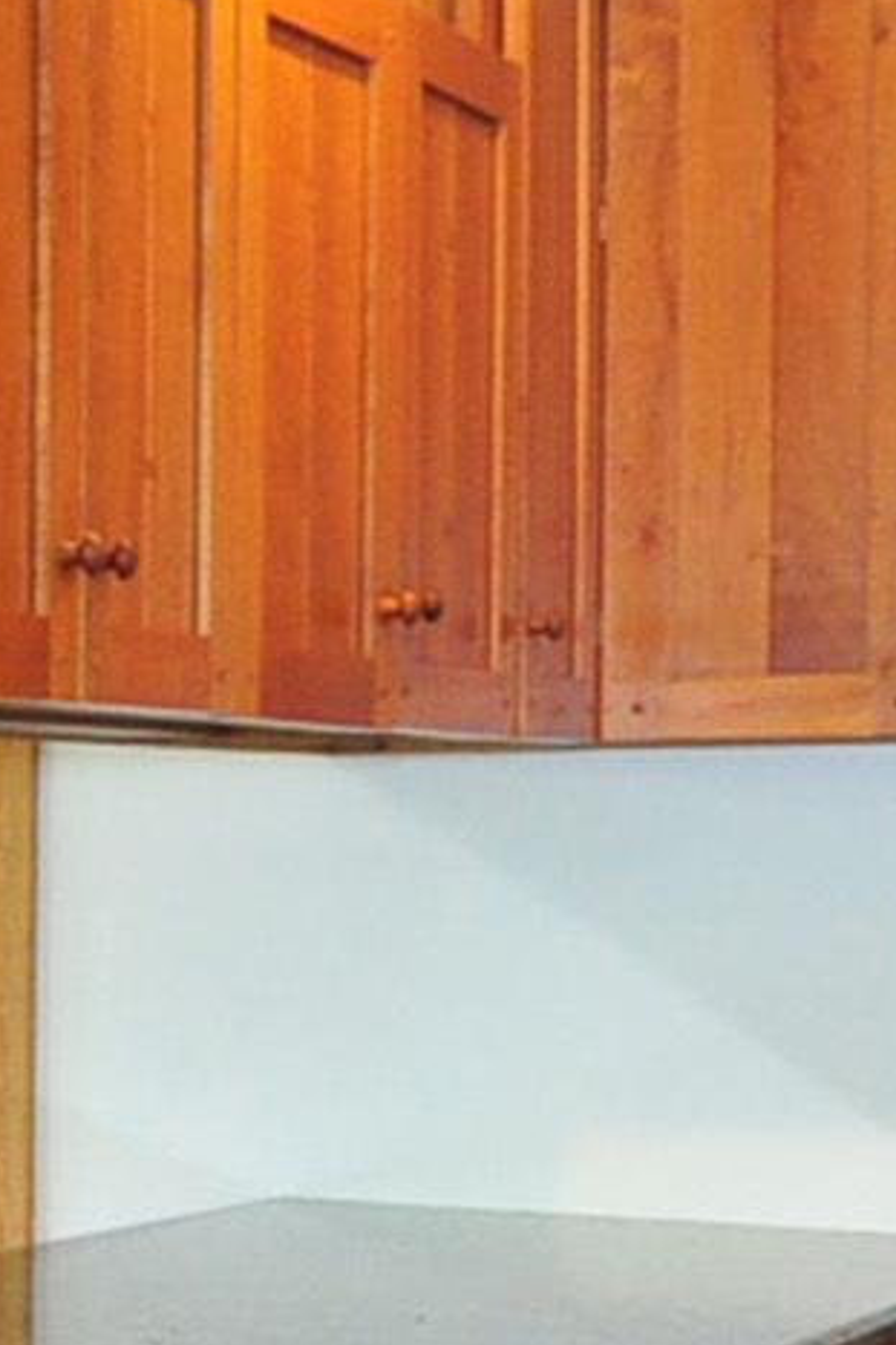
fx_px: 3474
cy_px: 893
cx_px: -2046
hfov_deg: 9.8
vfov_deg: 21.8
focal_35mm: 93
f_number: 4
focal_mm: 10
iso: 640
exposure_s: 1/50
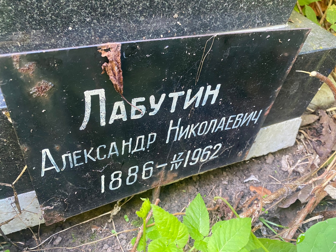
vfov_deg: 53.1
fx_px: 252
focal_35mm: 26
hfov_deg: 67.3
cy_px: 126
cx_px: 168
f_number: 1.8
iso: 500
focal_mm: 4.25
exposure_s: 1/50
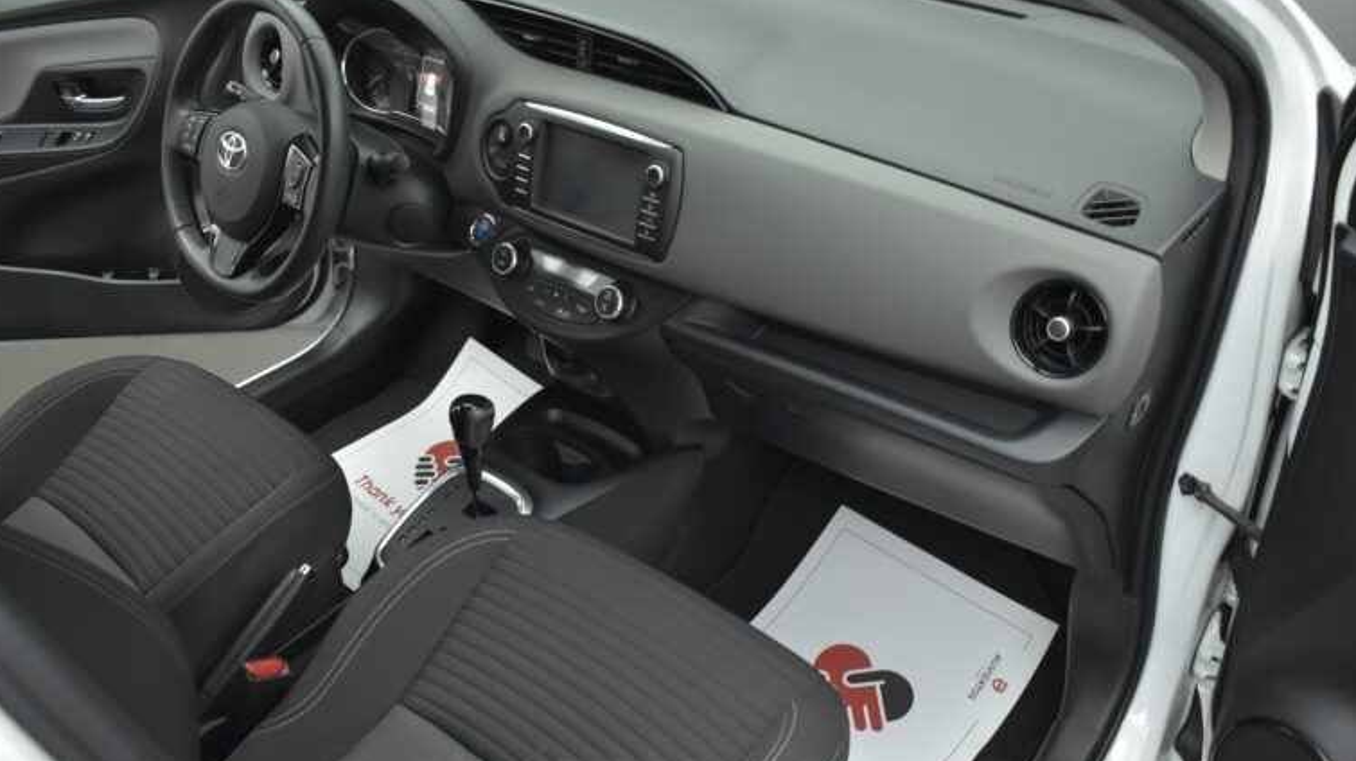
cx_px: 677
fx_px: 1150
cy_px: 383
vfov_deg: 36.6
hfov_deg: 61.0
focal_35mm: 32
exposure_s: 1/80
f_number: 3.8
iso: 1600
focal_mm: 20
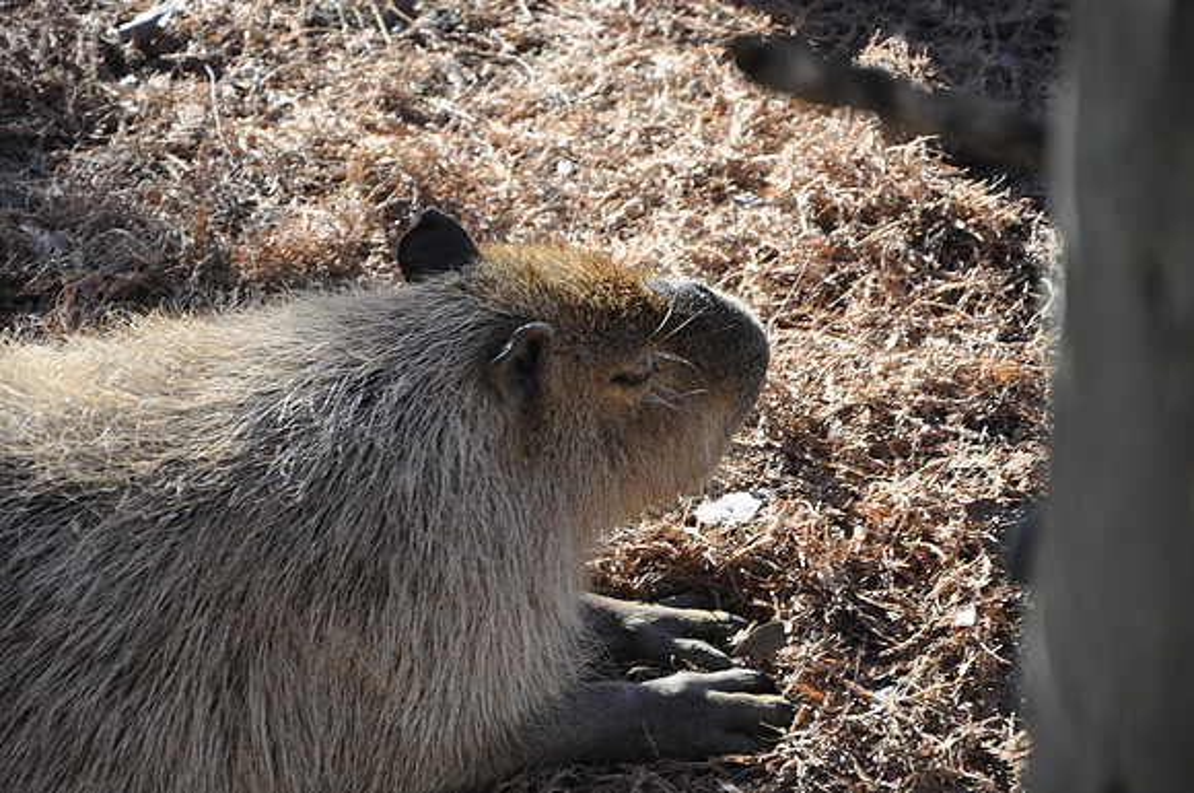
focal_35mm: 158
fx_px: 5216
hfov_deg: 13.1
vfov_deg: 8.7
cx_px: 597
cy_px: 396
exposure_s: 1/60
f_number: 5.6
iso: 400
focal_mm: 105
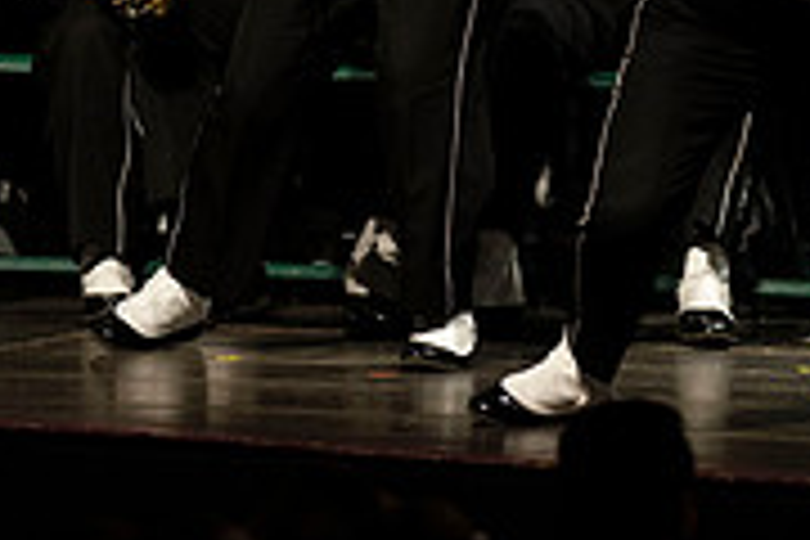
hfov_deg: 2.8
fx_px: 16851
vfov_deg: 1.8
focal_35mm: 749
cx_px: 290
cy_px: -274
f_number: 2.8
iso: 3200
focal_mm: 300
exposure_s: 1/500
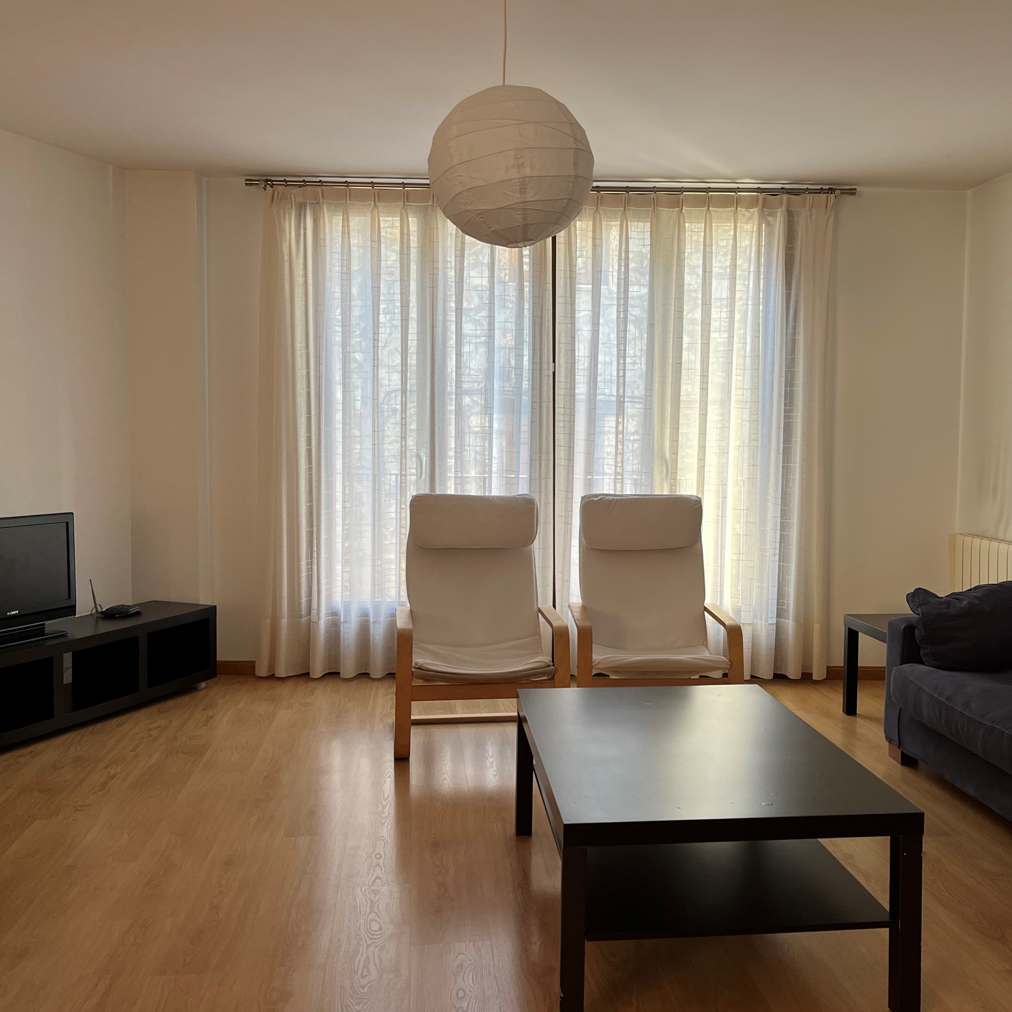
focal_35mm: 31
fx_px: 1025
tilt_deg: -3.6
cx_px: 592
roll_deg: +1.2
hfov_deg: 52.3
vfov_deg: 52.5
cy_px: 505
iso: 125
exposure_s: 1/121
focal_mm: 5.1
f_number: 1.6
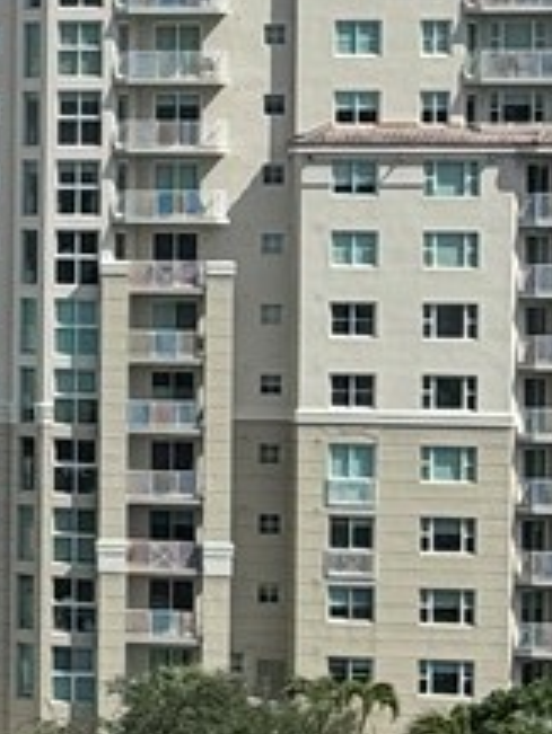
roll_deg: -0.1
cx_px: -1460
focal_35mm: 177
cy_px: 267
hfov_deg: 6.9
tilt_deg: -0.1
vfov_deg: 11.2
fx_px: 3760
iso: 80
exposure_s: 1/3597
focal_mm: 6.76
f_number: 1.78
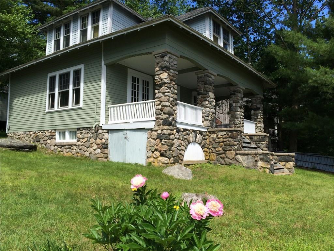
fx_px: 289
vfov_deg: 46.8
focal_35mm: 30
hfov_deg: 60.0
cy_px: 126
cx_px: 167
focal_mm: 4.12
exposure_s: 1/1642
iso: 32
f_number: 2.2
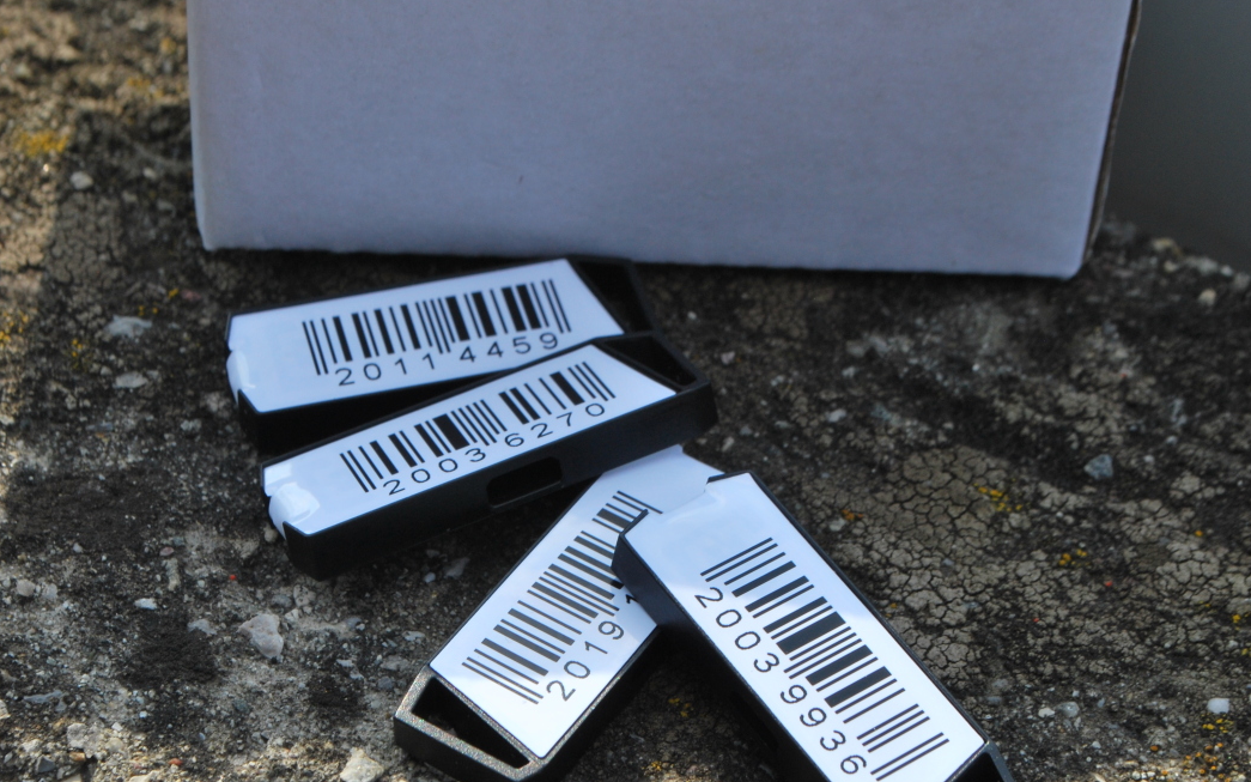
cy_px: 468
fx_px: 3068
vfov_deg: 14.5
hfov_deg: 23.0
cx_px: 511
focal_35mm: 90
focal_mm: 48
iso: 200
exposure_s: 1/160
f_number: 14
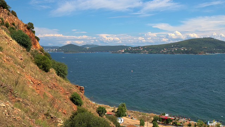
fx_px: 245
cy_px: 54
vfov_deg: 29.0
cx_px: 112
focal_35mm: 41
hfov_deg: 49.4
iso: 100
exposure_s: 1/500
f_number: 9
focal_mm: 26
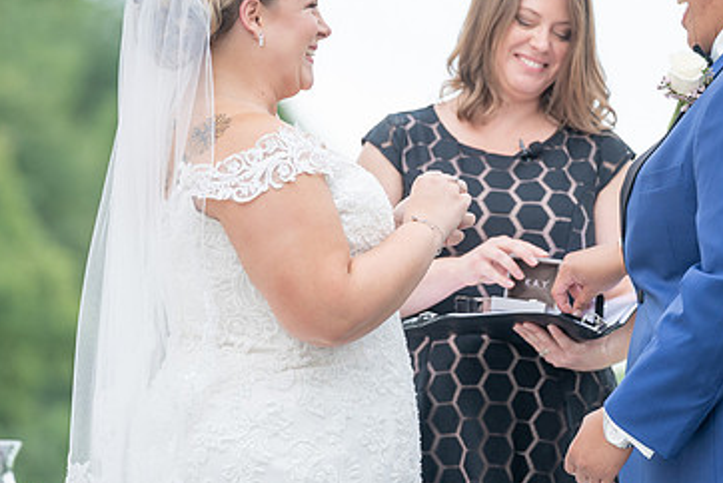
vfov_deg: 4.1
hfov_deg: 6.1
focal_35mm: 339
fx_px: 6814
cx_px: 475
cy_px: 150
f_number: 4
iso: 160
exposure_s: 1/200
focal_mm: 198
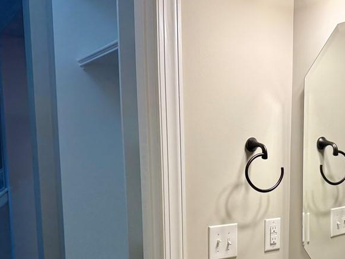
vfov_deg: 33.1
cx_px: 228
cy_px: 219
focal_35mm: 42
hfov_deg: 44.2
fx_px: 419
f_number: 1.78
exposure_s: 1/120
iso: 160
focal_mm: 6.76
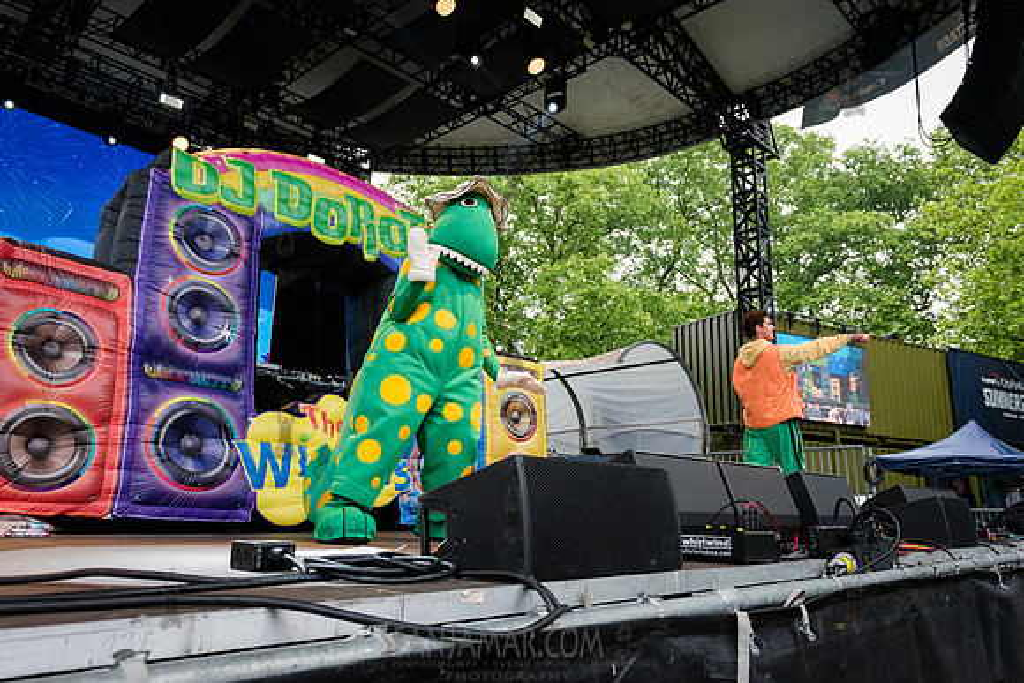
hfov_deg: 69.6
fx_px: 737
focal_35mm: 26
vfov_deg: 49.7
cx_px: 512
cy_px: 342
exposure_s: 1/640
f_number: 4.5
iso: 2000
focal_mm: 24
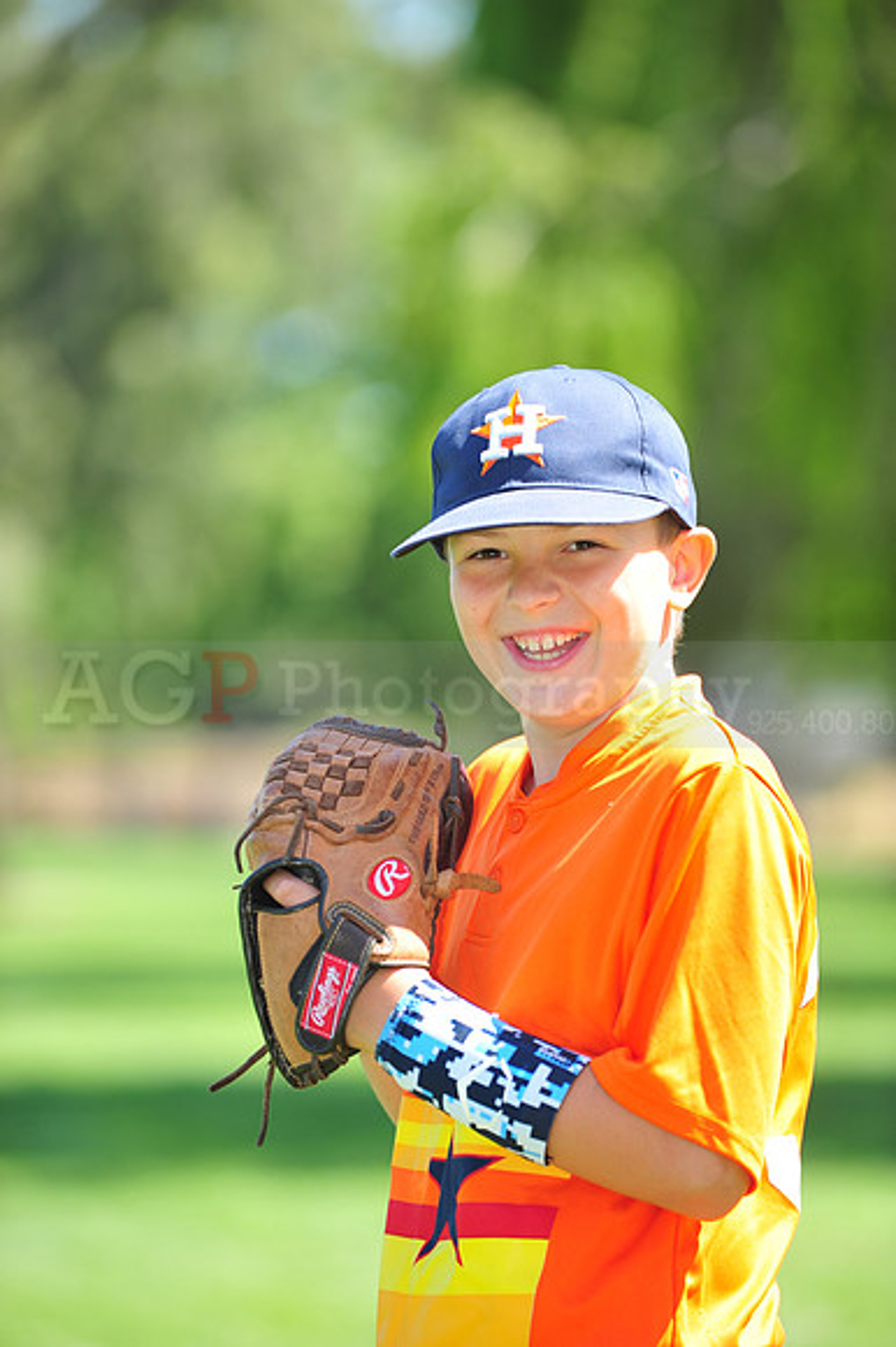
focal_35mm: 200
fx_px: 7475
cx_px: 448
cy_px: 674
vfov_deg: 10.3
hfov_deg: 6.9
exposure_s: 1/400
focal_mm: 200
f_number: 4.5
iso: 200
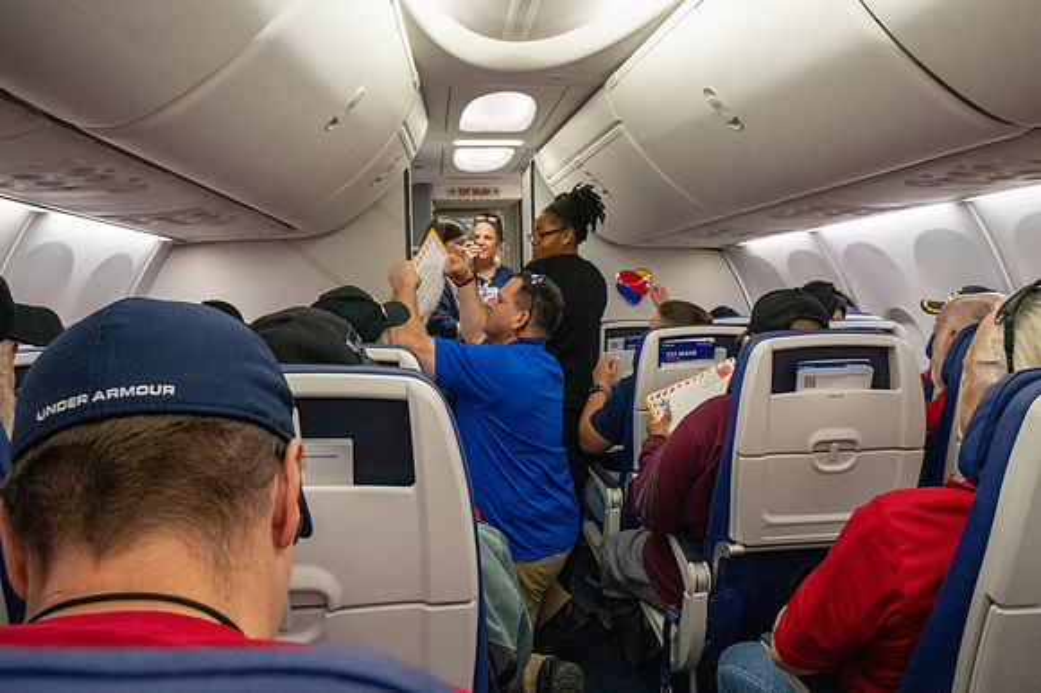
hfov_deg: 62.8
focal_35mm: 30
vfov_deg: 44.2
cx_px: 520
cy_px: 346
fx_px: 853
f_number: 11
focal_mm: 29.5
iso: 12800
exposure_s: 1/80
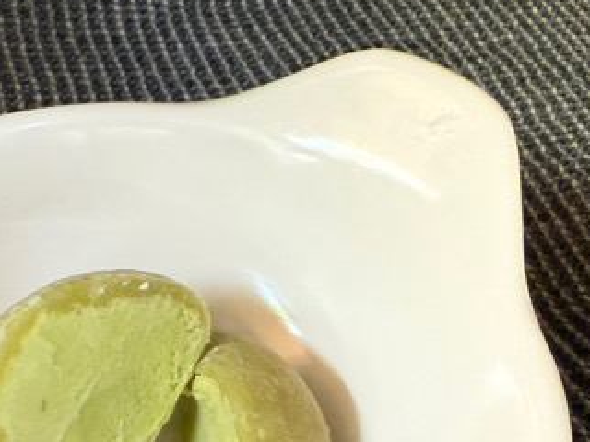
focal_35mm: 60
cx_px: 205
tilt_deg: -53.0
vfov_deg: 23.4
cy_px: 436
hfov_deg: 32.0
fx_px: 1023
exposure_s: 1/50
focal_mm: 2.22
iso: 500
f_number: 2.2
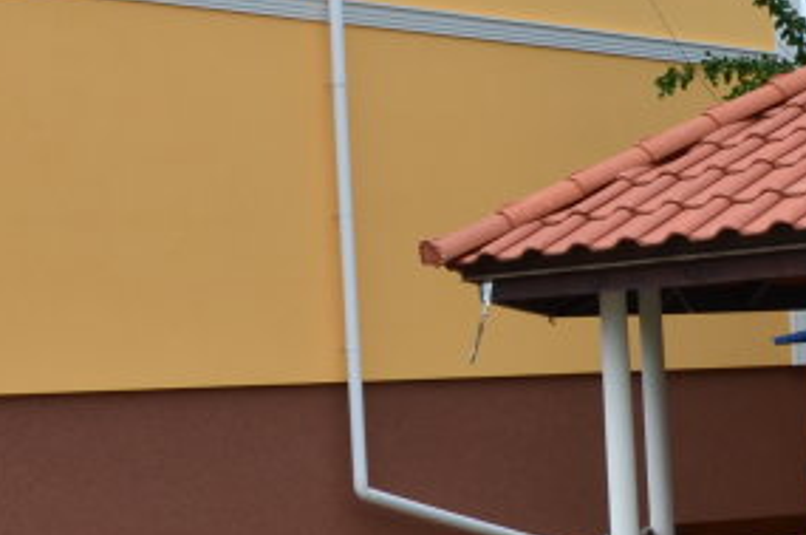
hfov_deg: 21.1
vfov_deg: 14.0
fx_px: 2168
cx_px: 390
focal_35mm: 97
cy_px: 309
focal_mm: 18
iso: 100
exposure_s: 1/125
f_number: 11
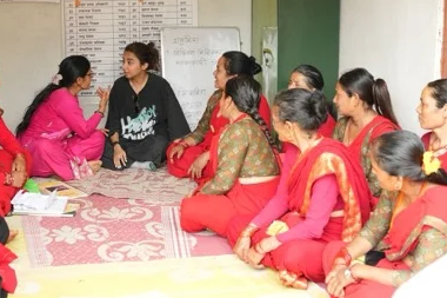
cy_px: 69
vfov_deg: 22.7
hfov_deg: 33.6
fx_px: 732
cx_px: 147
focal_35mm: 59
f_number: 2.8
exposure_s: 1/400
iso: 500
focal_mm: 35
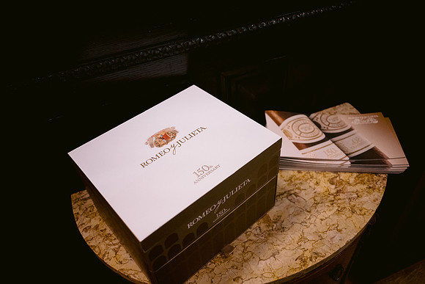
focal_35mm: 28
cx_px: 212
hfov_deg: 65.5
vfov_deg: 46.4
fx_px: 331
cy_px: 142
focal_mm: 28
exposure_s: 1/30
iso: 1600
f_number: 2.8
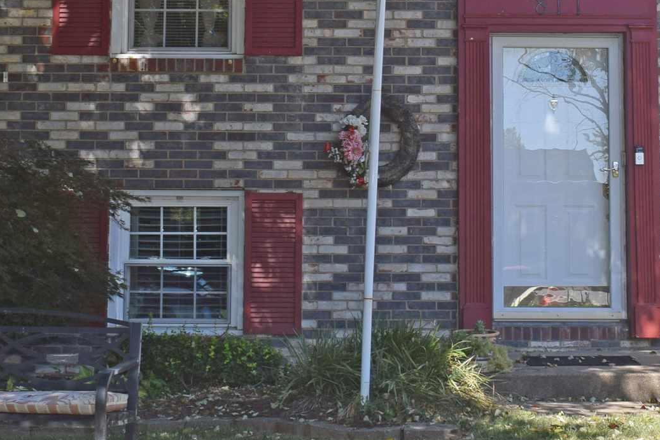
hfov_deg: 25.4
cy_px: 78
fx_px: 1466
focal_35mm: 80
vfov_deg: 16.9
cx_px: 354
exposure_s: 1/200
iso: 100
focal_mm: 18
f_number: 7.1
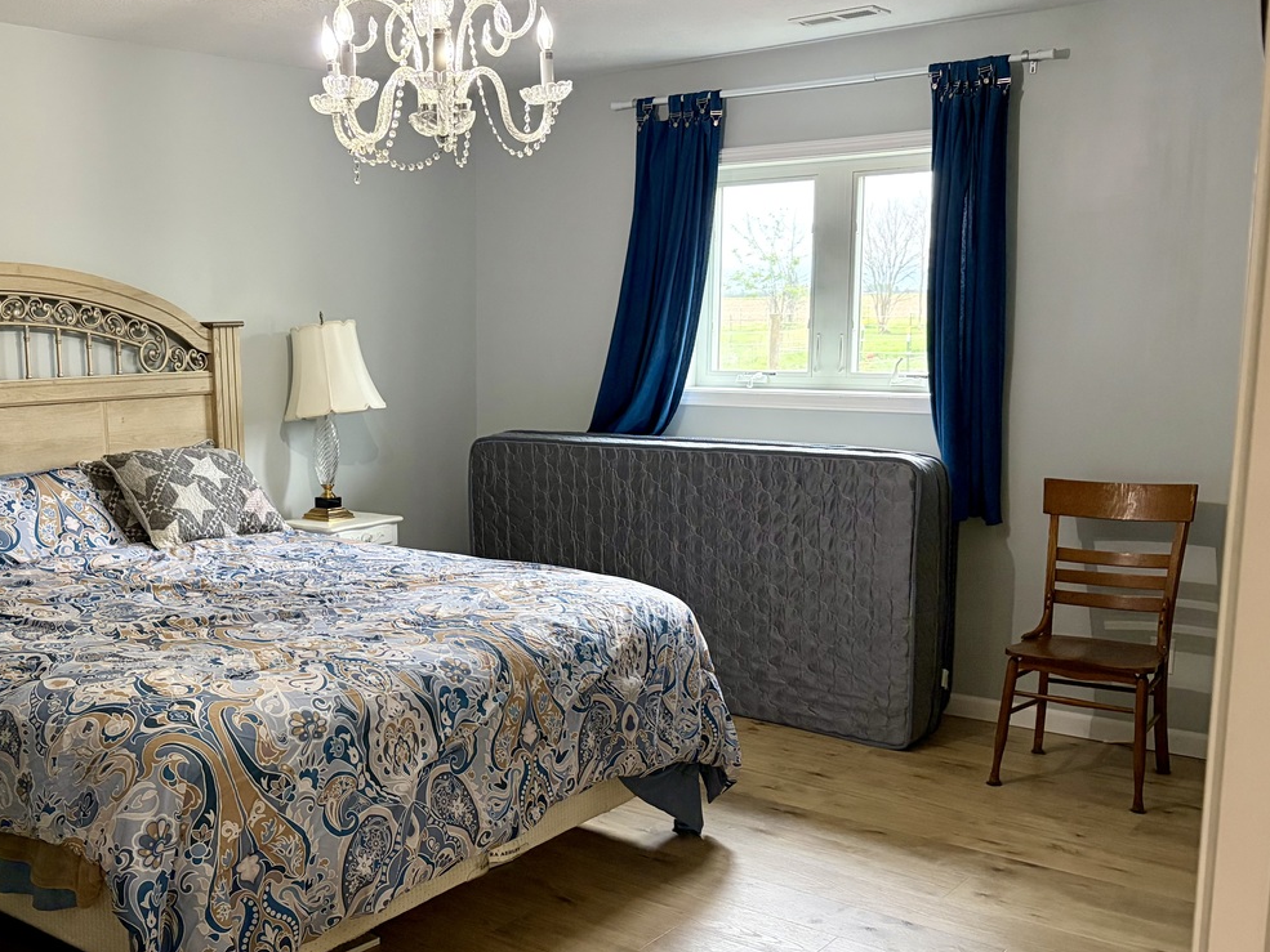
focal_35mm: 38
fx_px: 1394
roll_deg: +1.2
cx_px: 392
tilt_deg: -9.4
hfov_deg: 47.9
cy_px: 542
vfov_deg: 37.7
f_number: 1.6
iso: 400
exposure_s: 1/60
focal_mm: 5.96
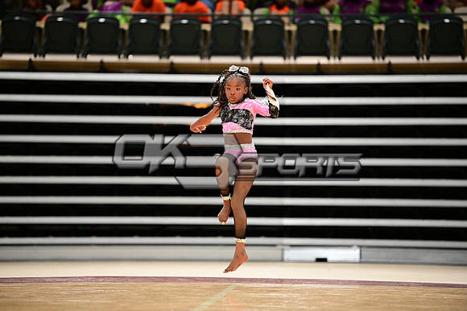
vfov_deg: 6.9
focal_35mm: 200
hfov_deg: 10.3
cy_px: 156
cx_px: 234
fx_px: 2593
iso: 6400
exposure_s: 1/1000
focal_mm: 200
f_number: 3.2
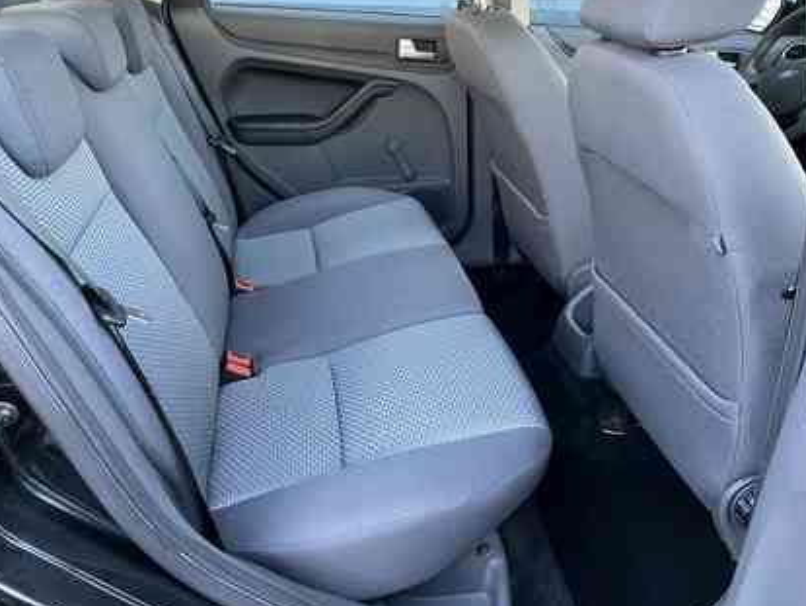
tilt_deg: -25.3
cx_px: 422
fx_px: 746
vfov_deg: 44.2
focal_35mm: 32
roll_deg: -1.7
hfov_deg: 56.8
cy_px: 287
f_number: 1.5
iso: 125
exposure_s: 1/77
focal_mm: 5.7
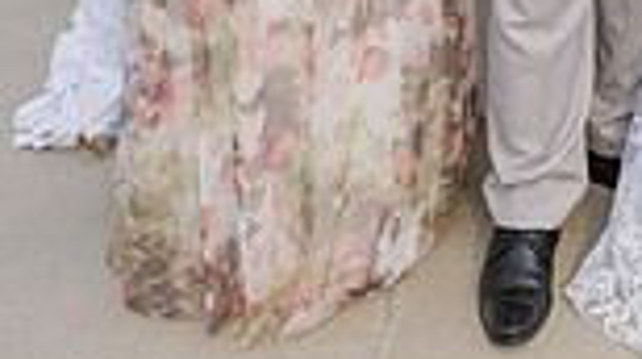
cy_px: -311
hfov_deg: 20.7
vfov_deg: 11.6
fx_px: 1614
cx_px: 809
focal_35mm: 95
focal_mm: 24
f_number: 5.6
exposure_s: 1/125
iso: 200
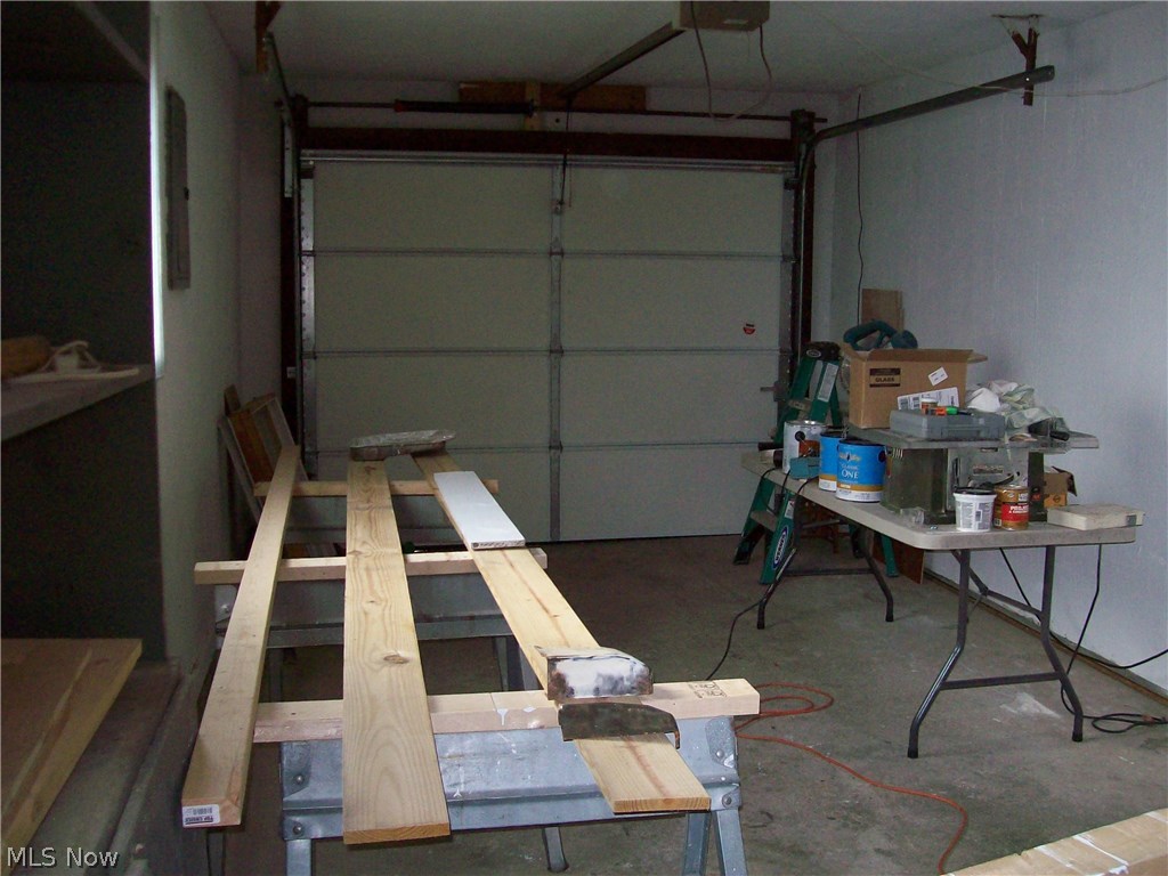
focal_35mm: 36
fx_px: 1215
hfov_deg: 51.4
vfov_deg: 39.7
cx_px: 584
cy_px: 438
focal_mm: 6
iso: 200
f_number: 2.7
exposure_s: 1/64
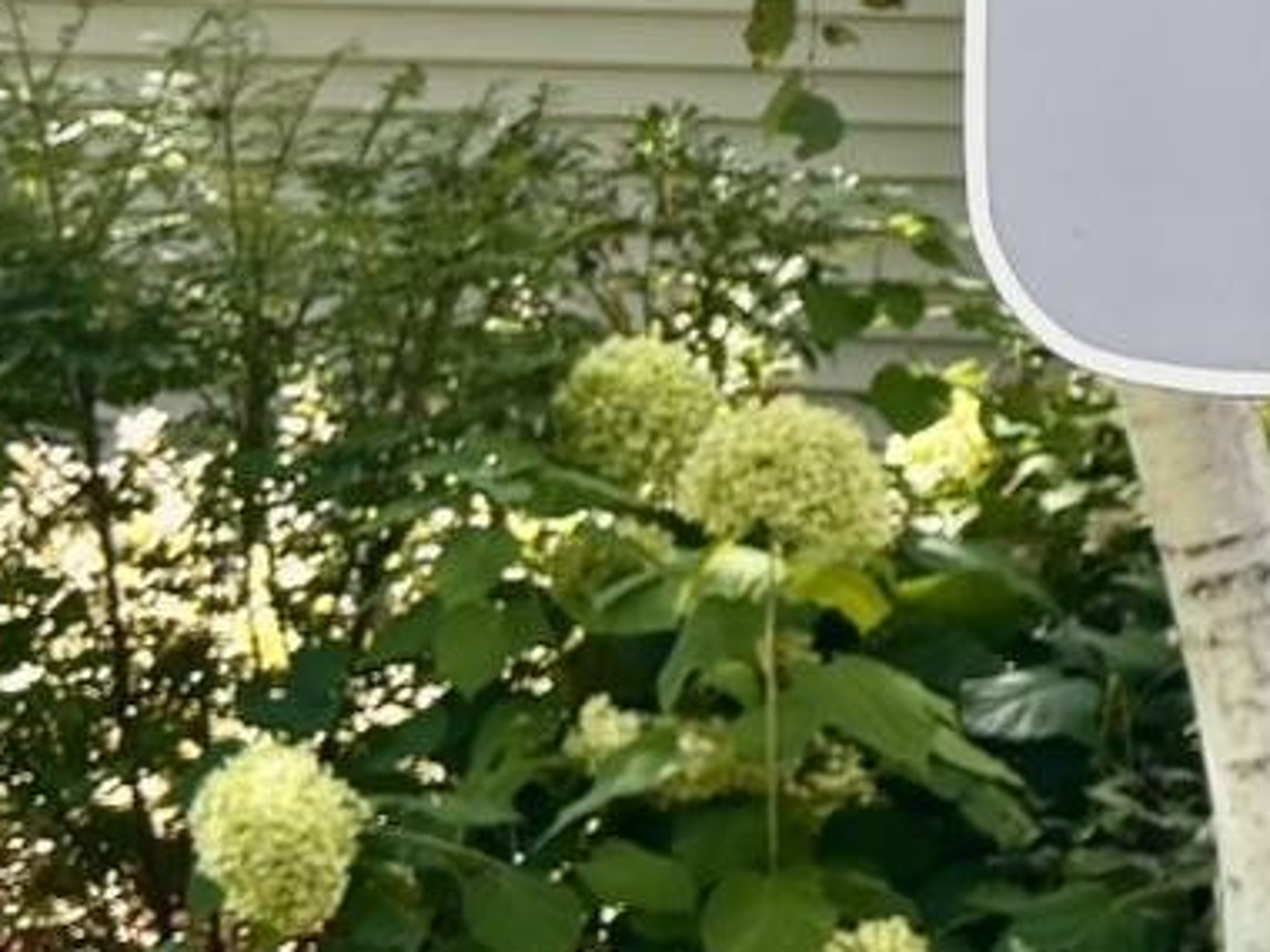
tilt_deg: -4.6
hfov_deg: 11.9
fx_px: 5136
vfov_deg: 10.4
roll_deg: -0.1
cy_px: -257
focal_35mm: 140
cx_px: 2891
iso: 50
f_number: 1.6
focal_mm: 5.96
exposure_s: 1/481
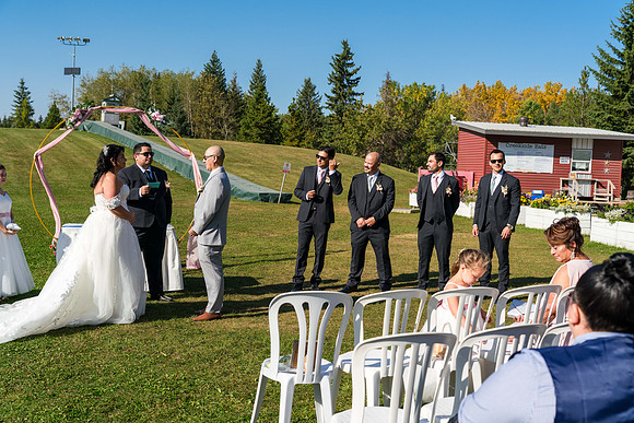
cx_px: 317
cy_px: 212
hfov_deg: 47.4
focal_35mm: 41
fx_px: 722
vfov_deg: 32.6
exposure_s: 1/1600
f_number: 5
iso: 250
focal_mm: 41
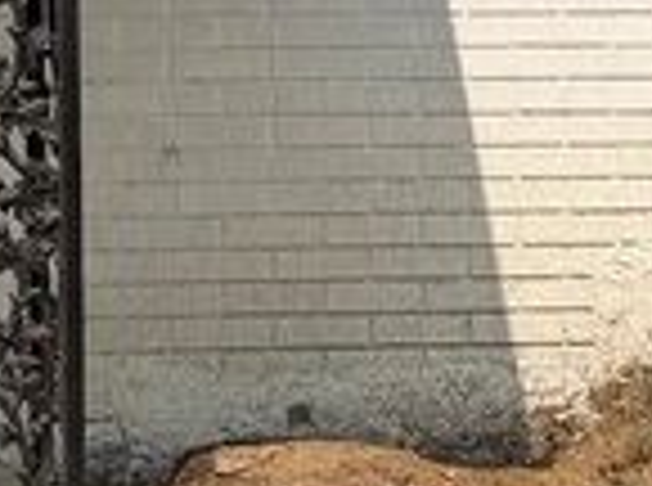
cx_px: -67
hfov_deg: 11.5
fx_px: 3194
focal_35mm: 170
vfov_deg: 8.4
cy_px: -364
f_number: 1.78
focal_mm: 6.76
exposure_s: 1/5319
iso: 80
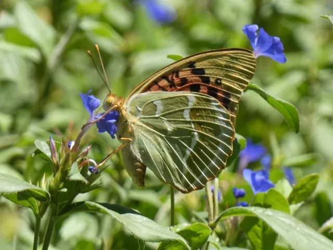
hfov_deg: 3.8
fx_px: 4954
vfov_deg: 2.9
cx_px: 166
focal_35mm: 515
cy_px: 125
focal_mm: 92.3
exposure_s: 1/200
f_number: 5.6
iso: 80
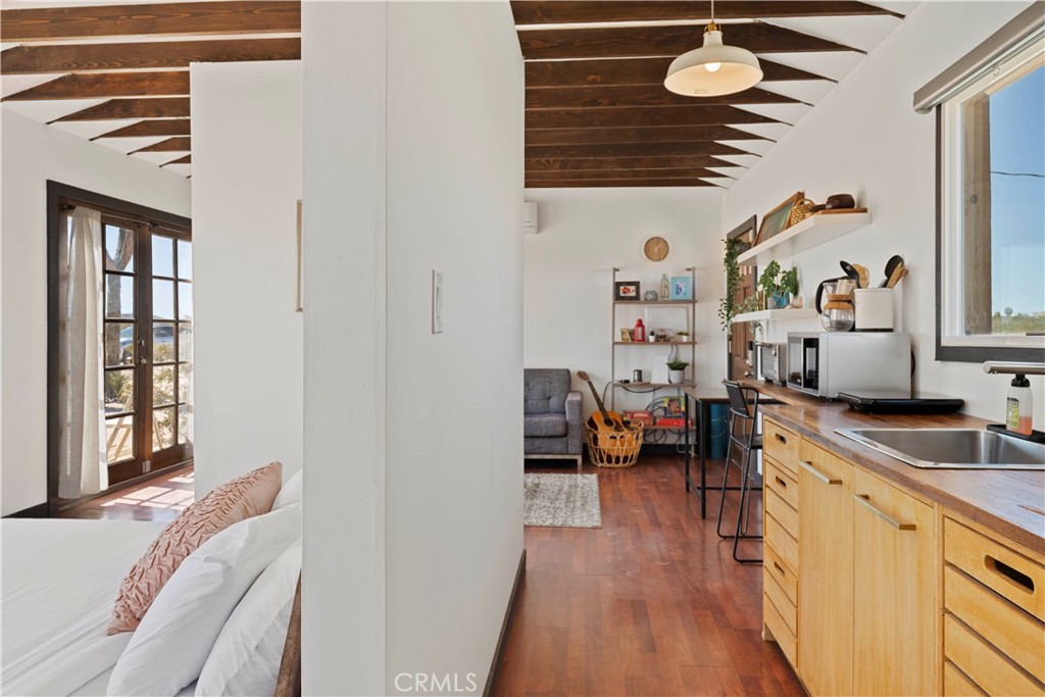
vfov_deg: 52.2
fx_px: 711
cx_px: 522
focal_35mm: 24
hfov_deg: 72.6
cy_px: 348
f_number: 8
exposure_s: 1/30
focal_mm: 24.5
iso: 400
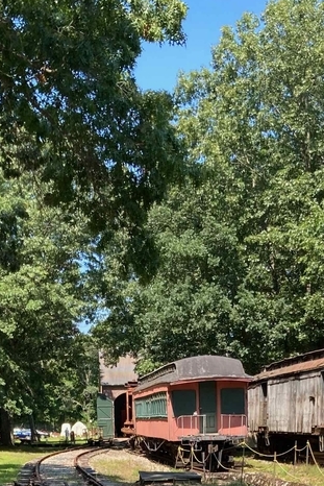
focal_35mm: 75
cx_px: 159
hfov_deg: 18.2
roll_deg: -0.1
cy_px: 558
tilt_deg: -4.8
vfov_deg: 24.8
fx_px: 1012
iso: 20
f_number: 1.8
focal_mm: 3.99
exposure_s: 1/415
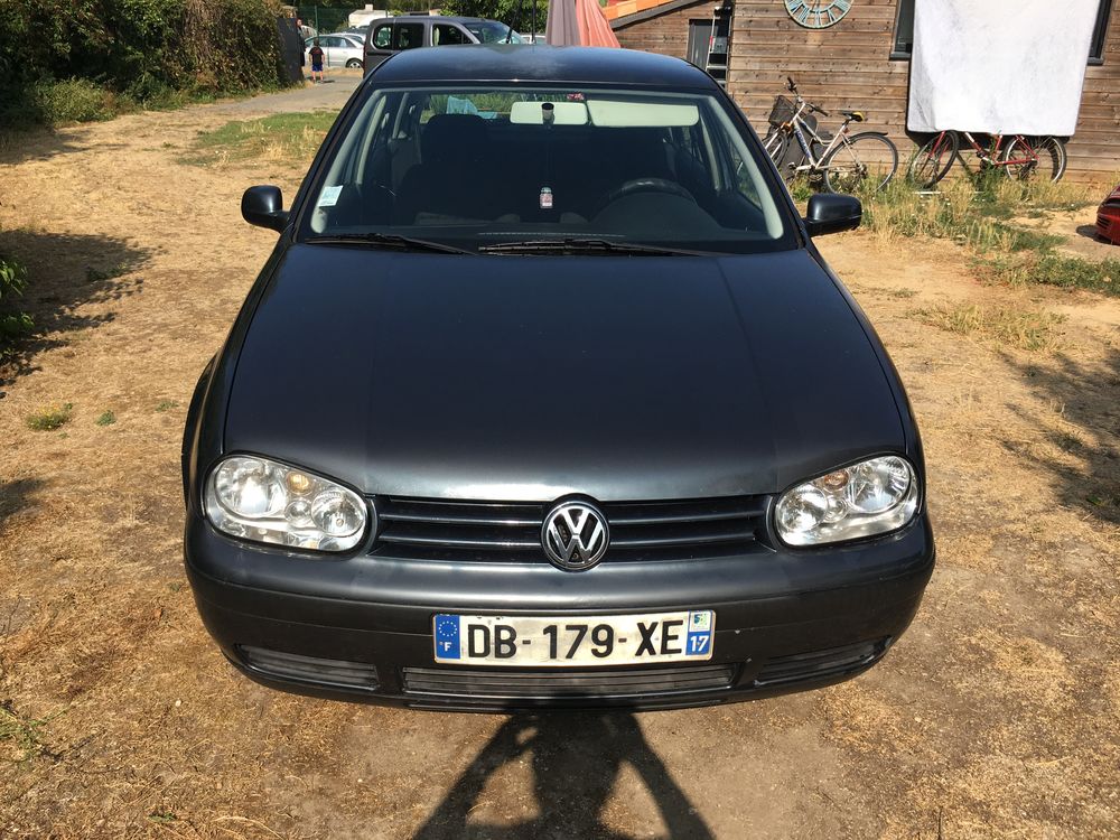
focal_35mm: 29
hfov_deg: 61.7
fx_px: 938
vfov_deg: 48.2
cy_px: 420
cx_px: 560
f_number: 2.2
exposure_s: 1/1399
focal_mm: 4.15
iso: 25
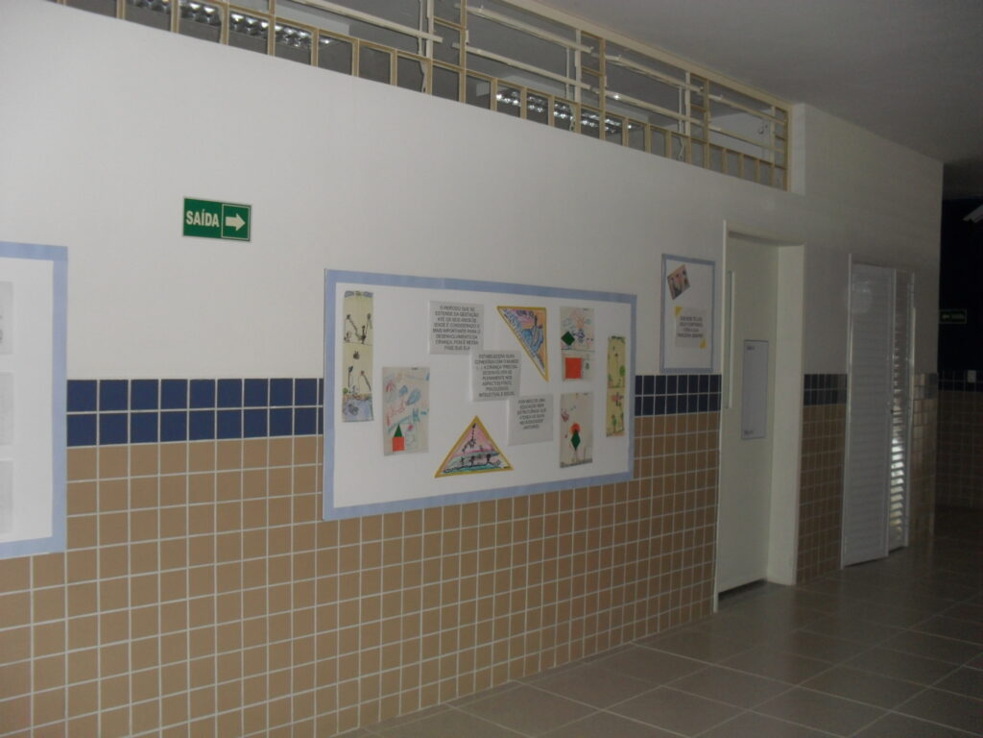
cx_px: 492
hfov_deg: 52.6
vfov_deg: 40.7
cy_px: 369
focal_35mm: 35
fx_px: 994
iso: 200
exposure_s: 1/45
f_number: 3.2
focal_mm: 6.3
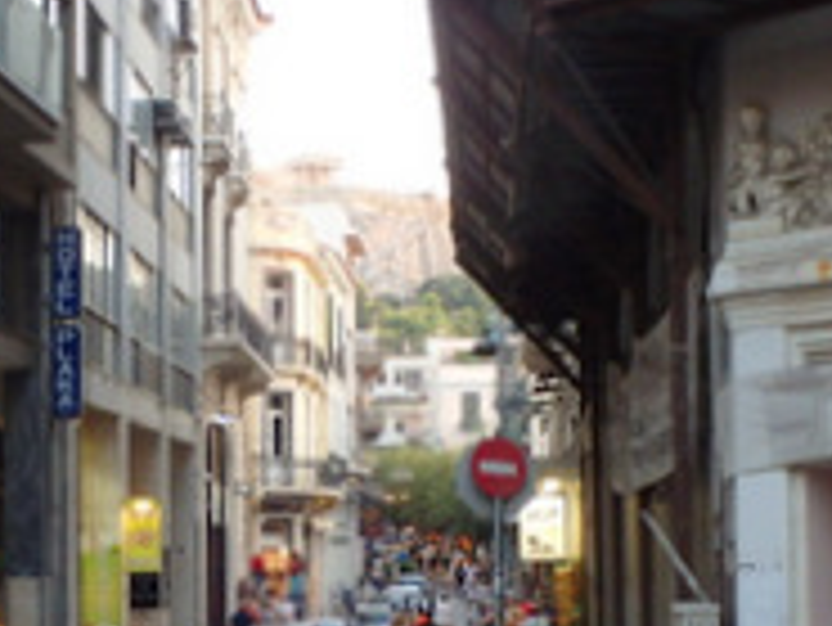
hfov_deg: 24.0
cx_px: 265
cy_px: 448
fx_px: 1948
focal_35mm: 81
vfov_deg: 18.1
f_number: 4.1
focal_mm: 5.4
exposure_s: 1/30
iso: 250
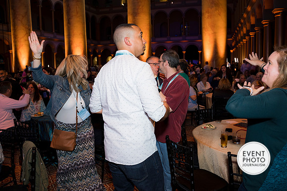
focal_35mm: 30
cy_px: 96
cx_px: 144
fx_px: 240
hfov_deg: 61.7
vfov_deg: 43.4
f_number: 4
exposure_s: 1/100
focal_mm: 28
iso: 800
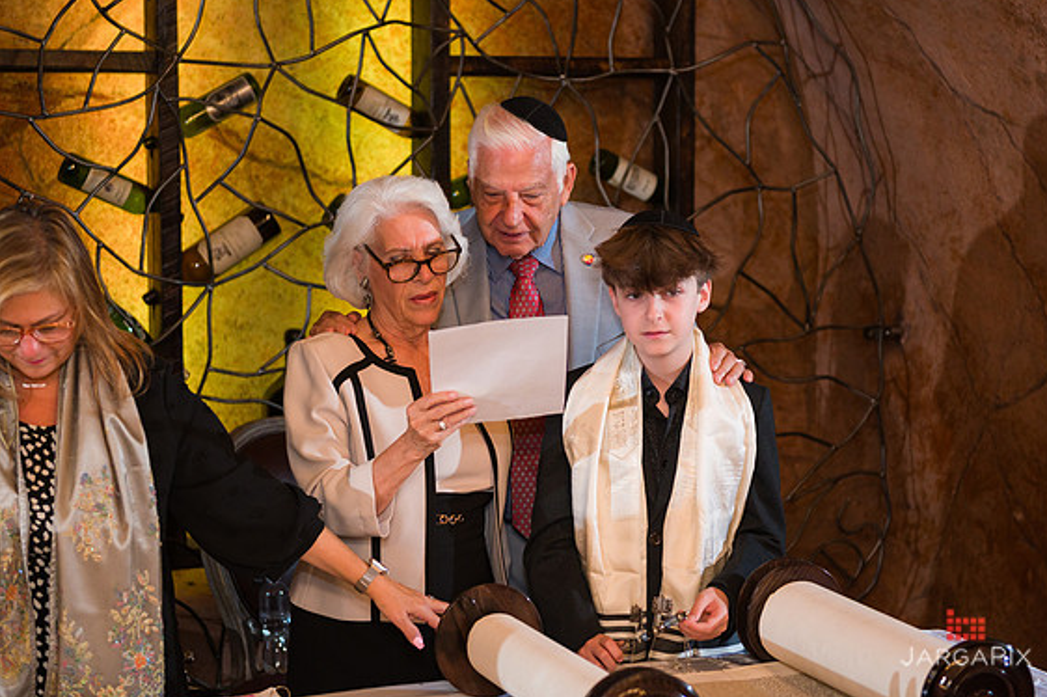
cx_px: 568
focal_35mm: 69
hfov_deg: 29.2
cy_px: 329
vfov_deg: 19.7
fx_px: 2005
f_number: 4
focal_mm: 62
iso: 1000
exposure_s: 1/200
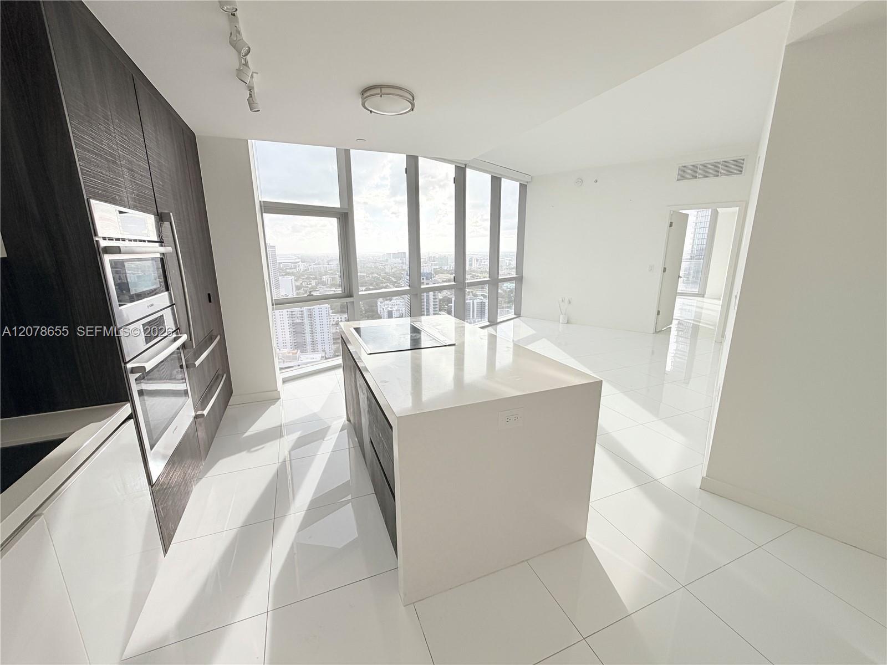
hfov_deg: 102.1
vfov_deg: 85.7
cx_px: 444
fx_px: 359
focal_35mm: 14
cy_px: 332
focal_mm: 2.22
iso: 40
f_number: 2.2
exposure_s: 1/234
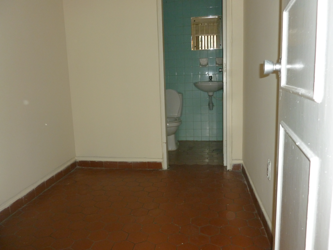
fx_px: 269
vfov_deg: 49.7
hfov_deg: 63.4
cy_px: 125
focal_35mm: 28
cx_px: 166
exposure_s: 1/60
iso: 200
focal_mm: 5
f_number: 3.3
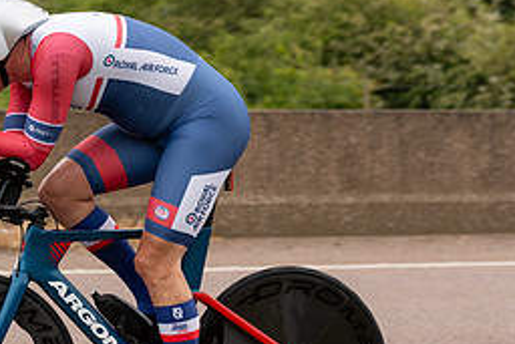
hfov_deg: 12.2
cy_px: 133
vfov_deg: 8.2
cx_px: 90
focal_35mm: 168
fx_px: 2405
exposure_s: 1/1000
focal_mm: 70
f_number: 3.5
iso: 250
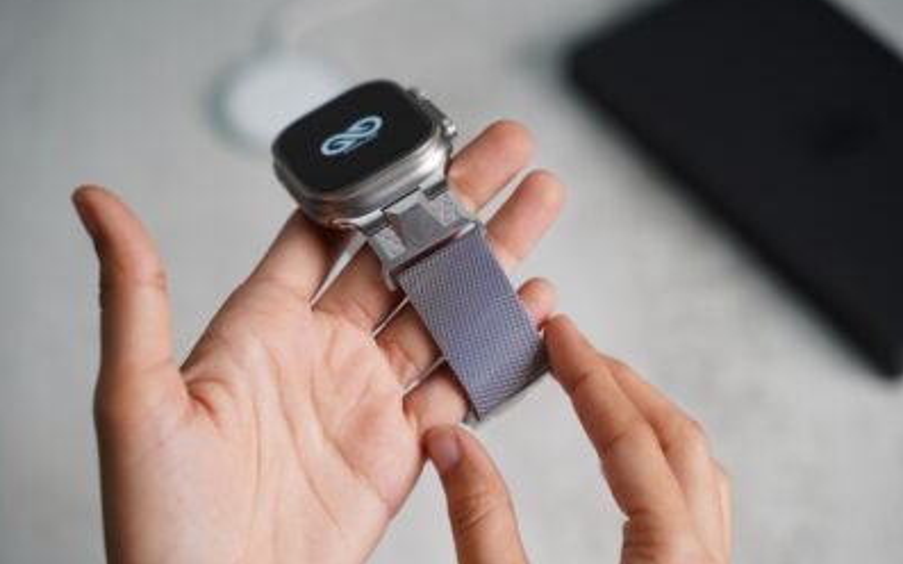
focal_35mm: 77
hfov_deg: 26.8
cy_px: 288
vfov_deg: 16.9
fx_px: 1895
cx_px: 450
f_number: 4
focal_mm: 75
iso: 800
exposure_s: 1/80
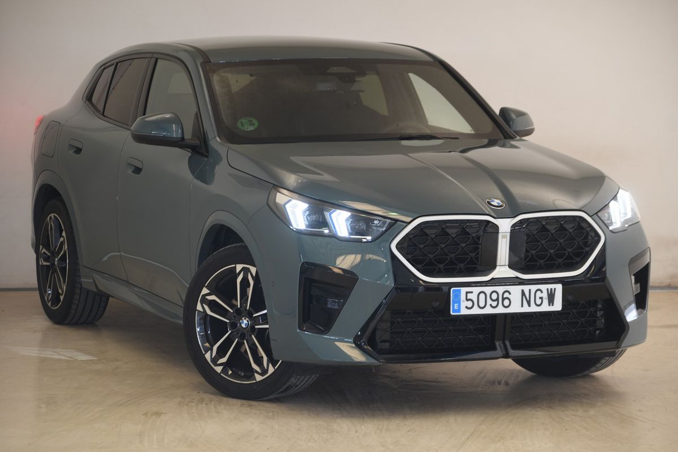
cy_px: 226
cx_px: 339
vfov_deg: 11.4
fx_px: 2260
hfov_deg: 17.1
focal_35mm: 120
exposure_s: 1/8
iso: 100
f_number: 4.2
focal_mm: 80
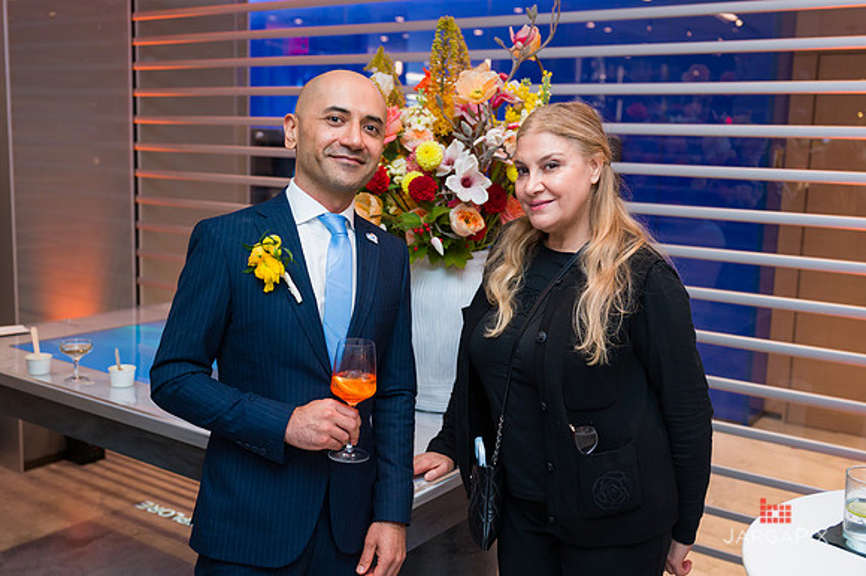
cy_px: 273
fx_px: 894
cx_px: 433
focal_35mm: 37
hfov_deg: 51.7
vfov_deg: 35.7
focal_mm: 35
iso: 800
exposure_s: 1/200
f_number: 3.2
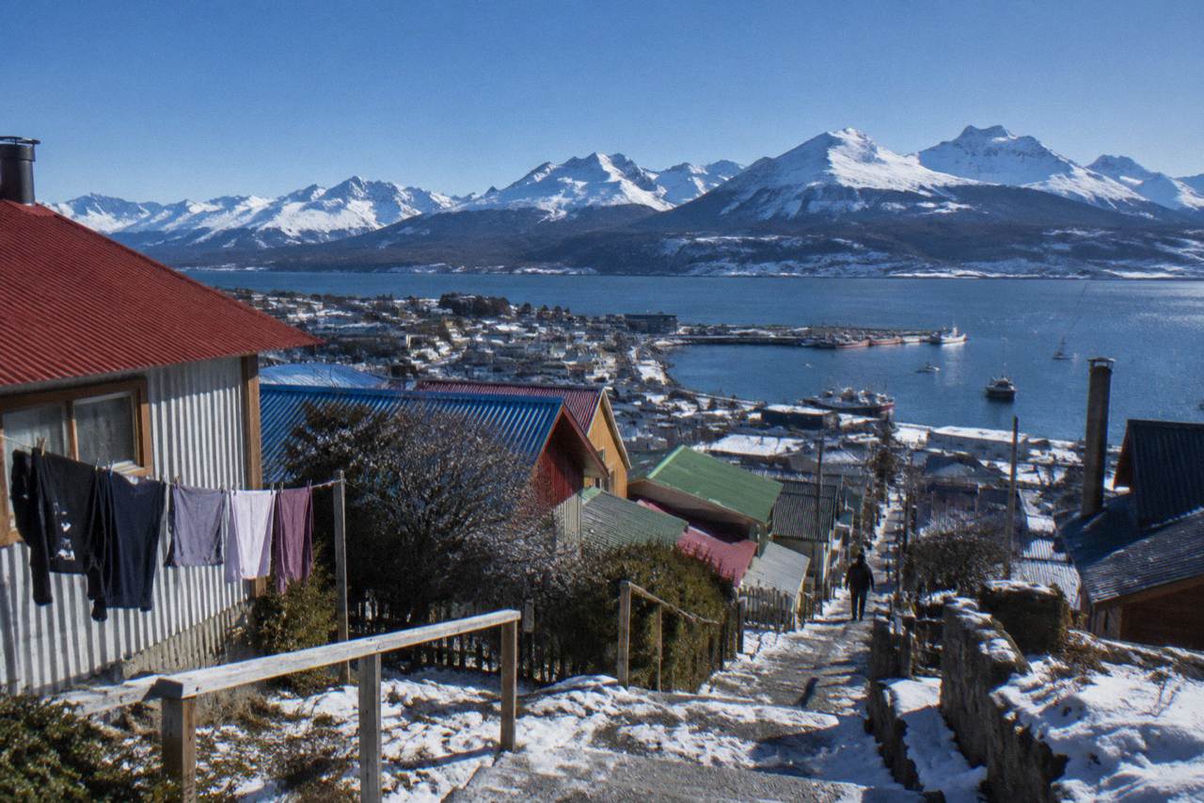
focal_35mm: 35
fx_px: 1170
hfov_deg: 54.4
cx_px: 602
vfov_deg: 37.8
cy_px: 402
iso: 320
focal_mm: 35
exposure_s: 1/500
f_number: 6.3
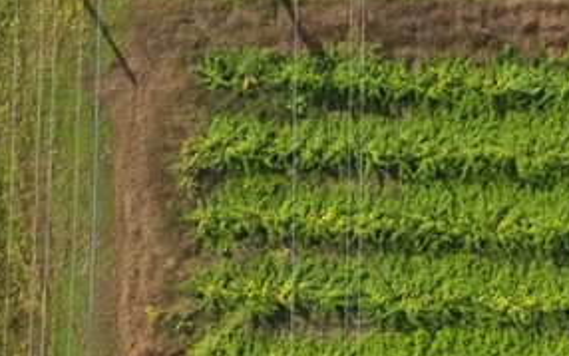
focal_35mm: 133
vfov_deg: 8.8
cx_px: 1071
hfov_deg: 13.8
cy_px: -553
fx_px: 2063
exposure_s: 1/400
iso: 100
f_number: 2.8
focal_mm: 8.38
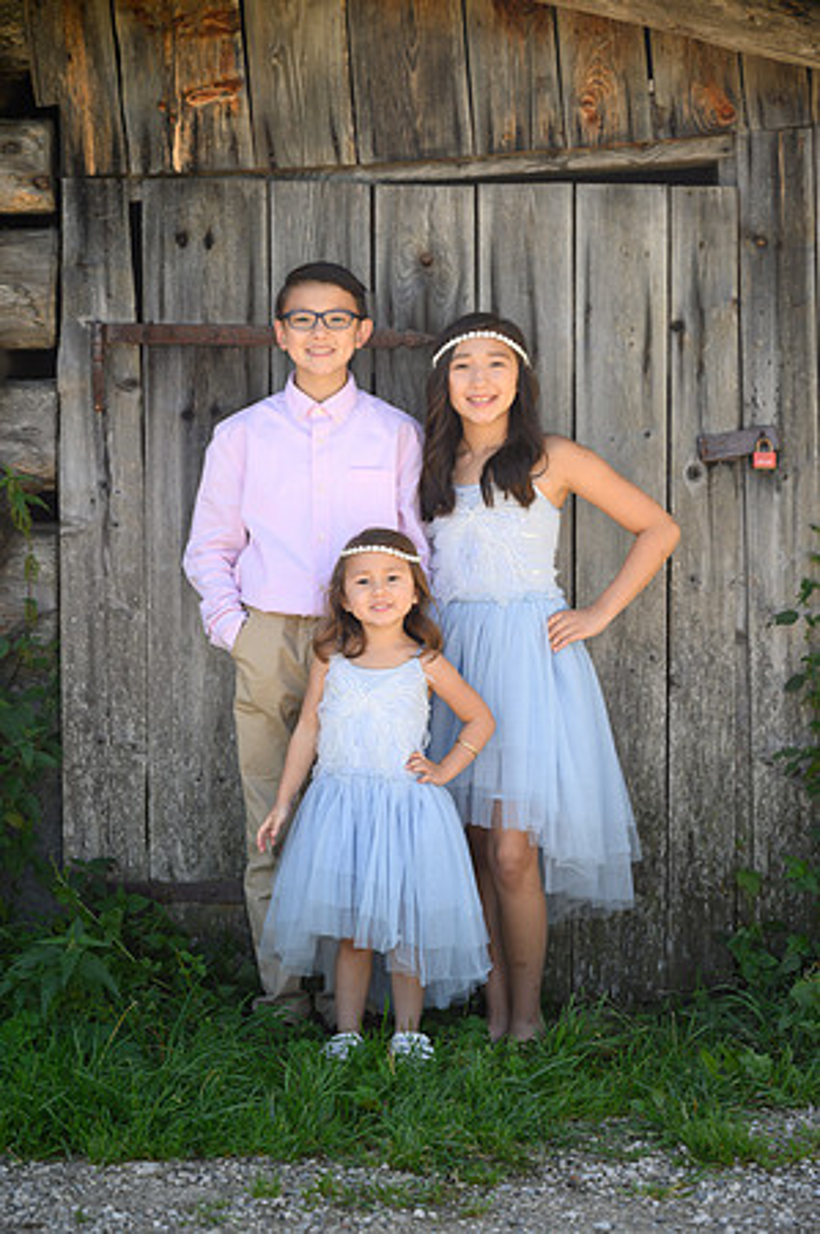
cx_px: 410
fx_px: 2363
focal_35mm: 69
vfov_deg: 29.3
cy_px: 617
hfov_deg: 19.7
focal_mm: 69
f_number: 3.5
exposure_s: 1/200
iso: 160
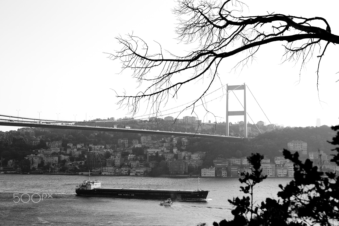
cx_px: 170
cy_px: 113
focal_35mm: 69
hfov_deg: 29.3
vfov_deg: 19.7
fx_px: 649
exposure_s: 1/320
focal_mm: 46
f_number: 7.1
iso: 320
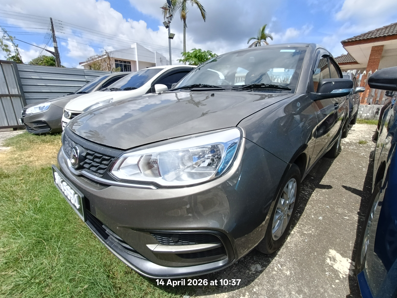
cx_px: 198
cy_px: 149
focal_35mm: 16
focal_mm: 1.68
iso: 64
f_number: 2.2
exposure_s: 1/520
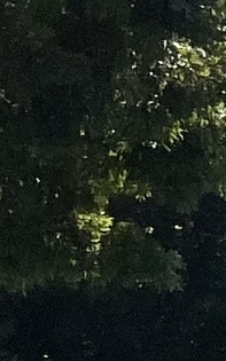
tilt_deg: -2.0
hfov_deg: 3.8
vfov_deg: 7.0
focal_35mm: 300
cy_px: 290
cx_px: 1240
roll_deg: -0.1
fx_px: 2955
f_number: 1.8
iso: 20
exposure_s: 1/3788
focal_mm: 3
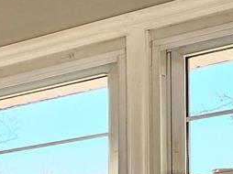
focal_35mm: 145
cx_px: -350
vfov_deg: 9.5
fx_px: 975
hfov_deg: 11.1
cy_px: 360
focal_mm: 6.4
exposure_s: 1/120
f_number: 1.8
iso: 20
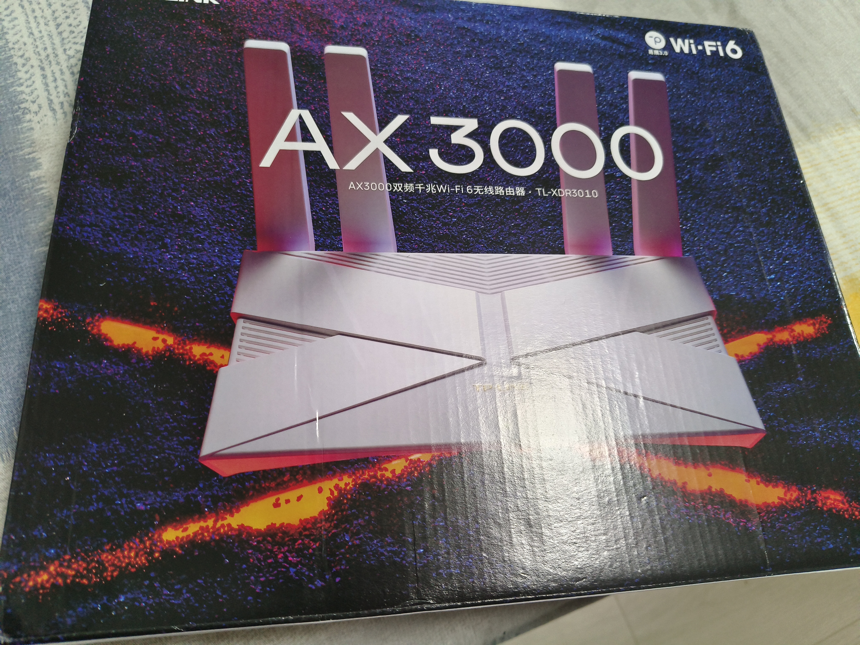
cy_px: 322
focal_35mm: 23
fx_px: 571
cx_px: 430
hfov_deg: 73.9
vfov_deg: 58.9
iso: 953
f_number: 1.88
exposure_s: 1/50
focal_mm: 5.56
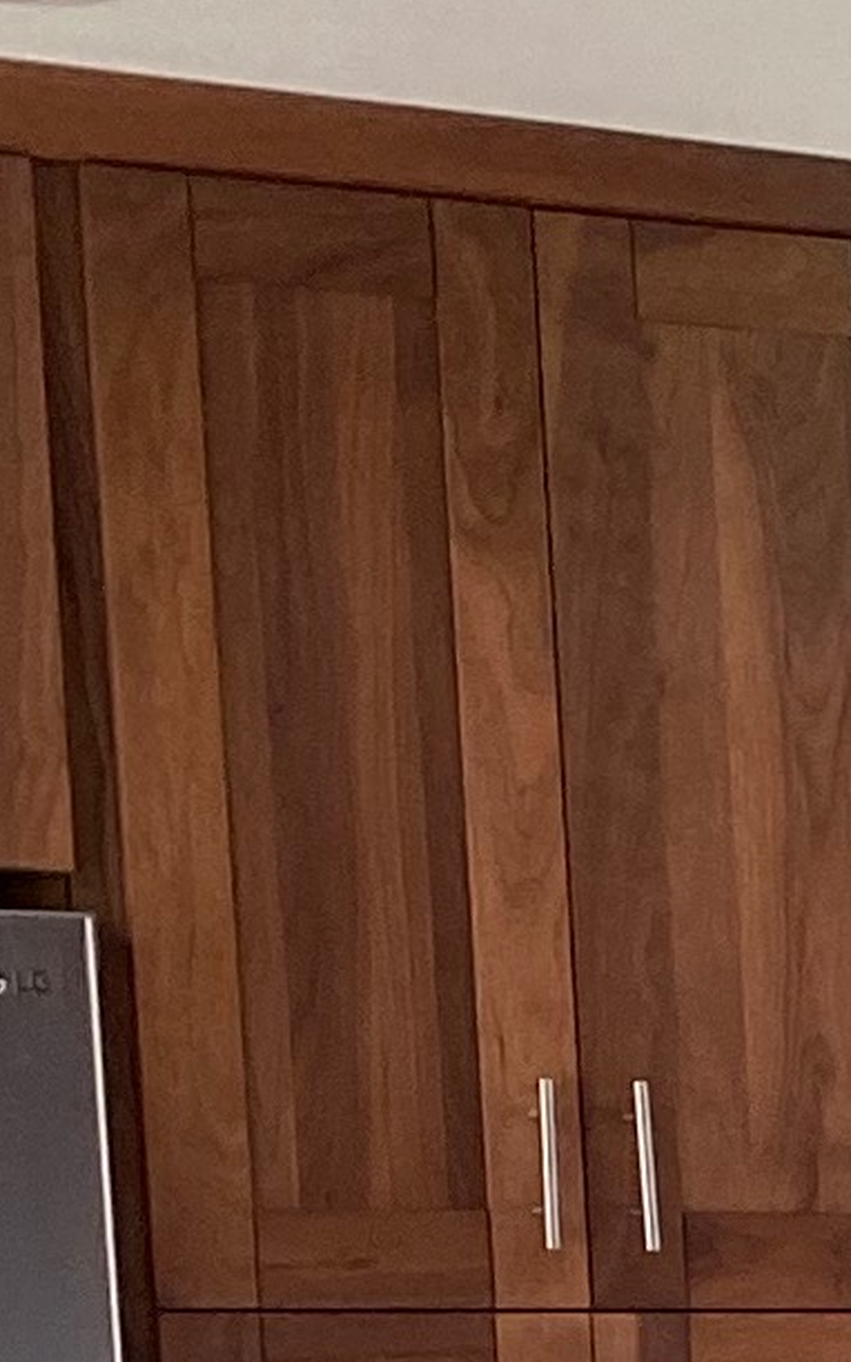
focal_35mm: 182
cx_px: 3014
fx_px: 6752
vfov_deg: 10.8
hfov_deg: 6.3
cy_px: 2414
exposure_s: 1/121
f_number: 1.8
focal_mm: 4.25
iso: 125
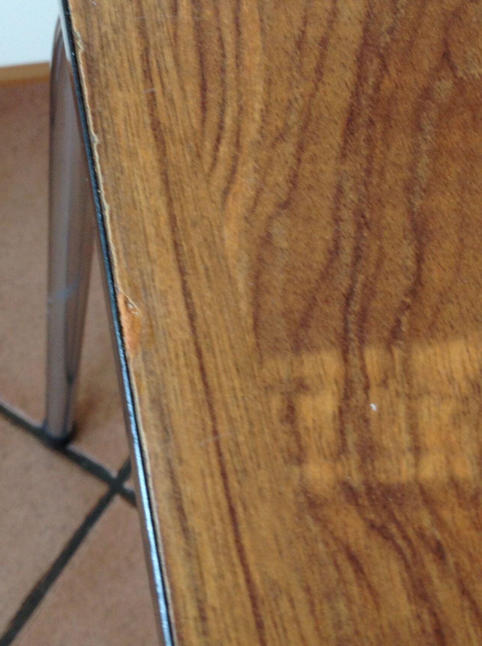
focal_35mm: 53
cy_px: 284
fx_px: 987
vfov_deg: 36.2
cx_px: 218
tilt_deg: -61.8
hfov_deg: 27.4
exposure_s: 1/15
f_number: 2.4
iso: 80
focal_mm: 4.28
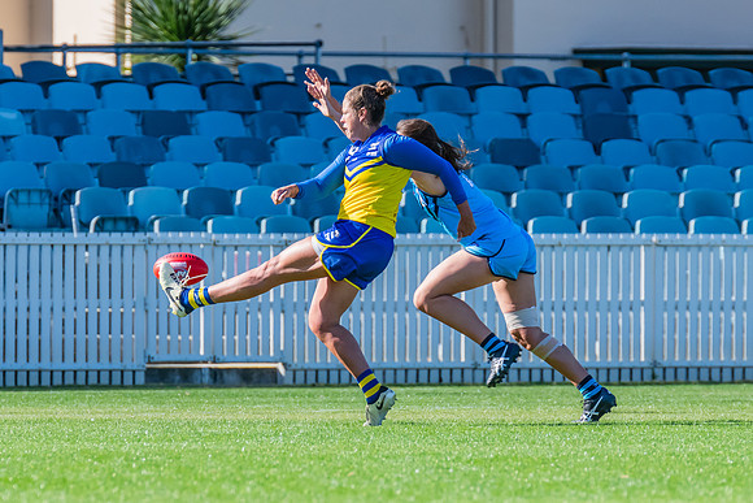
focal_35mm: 766
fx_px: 16020
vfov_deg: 1.8
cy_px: 249
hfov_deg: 2.7
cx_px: 266
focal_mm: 420
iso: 800
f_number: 8
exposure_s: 1/1250
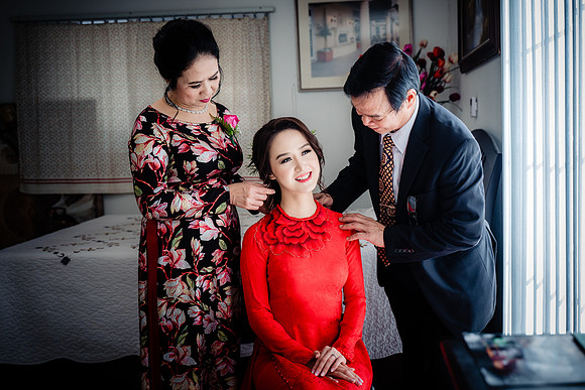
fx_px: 704
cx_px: 315
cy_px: 194
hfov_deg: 45.1
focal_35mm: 43
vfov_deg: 31.0
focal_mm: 40
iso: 250
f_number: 3.5
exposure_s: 1/200
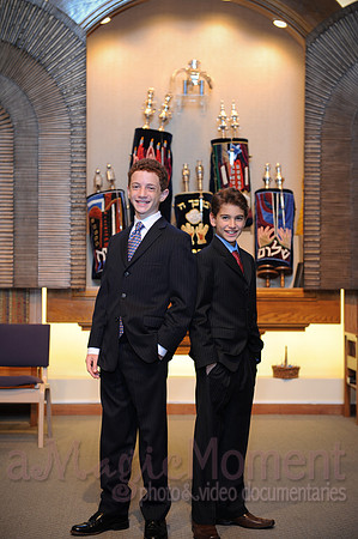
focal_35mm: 70
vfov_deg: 28.9
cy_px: 270
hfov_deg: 19.4
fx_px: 1047
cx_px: 179
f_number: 4
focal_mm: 70
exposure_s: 1/50
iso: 500
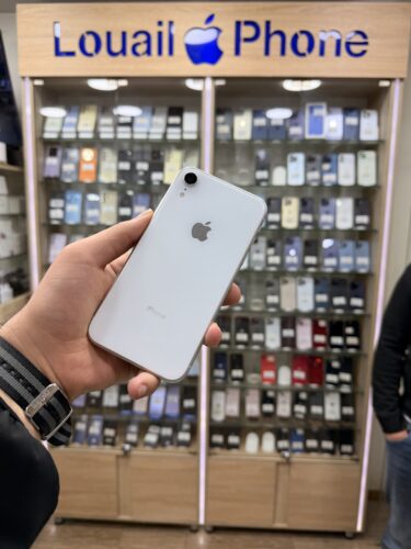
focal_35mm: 24
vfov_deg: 71.6
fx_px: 380
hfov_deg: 56.8
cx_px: 206
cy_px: 274
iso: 64
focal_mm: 6.76
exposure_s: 1/143
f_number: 1.78
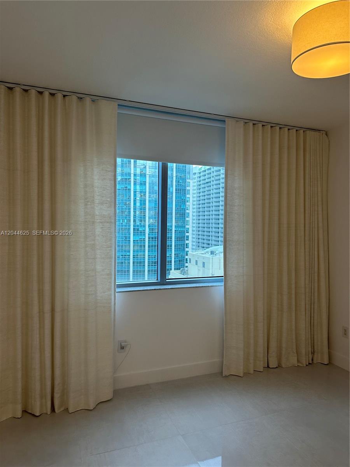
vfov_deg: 71.6
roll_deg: -1.7
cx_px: 175
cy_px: 234
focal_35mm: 24
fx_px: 324
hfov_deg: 56.8
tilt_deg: +0.2
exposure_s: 1/120
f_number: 1.78
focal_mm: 6.86
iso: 160
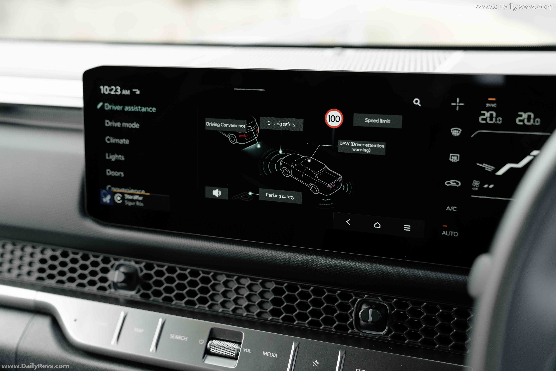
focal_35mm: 46
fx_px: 710
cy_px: 186
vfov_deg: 29.2
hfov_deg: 42.7
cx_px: 278
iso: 640
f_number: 2.8
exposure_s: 1/500
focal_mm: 46
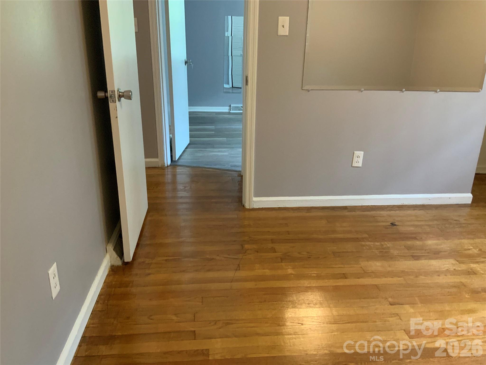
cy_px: 182
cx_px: 243
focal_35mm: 29
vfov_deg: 48.2
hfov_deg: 61.7
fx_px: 407
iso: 250
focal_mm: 3
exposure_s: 1/60
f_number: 1.8
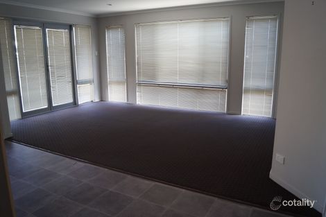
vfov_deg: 47.9
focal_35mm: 27
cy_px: 108
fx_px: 244
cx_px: 163
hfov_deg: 67.4
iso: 800
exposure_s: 1/160
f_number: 4
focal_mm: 18
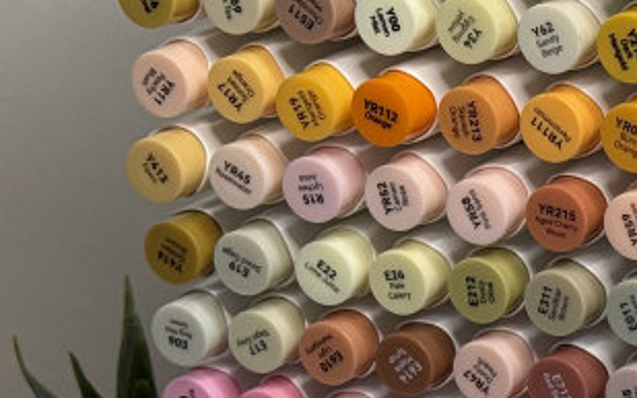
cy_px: 427
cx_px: 950
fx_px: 2881
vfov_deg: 7.9
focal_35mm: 166
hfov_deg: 12.0
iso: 80
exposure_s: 1/67
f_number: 1.8
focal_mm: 6.8
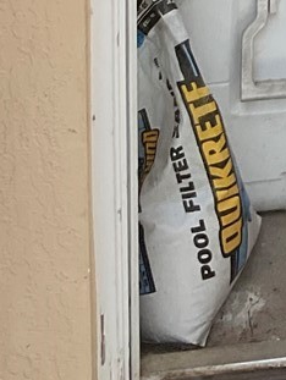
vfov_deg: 11.4
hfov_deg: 9.7
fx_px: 1638
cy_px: -469
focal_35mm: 149
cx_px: 438
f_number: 1.8
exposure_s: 1/912
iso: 16
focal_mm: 3
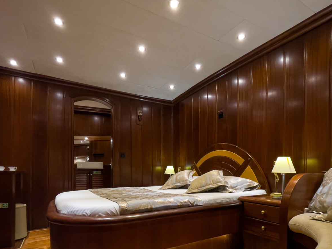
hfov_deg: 84.5
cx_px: 177
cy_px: 175
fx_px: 182
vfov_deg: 65.9
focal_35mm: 19
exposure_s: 1/60
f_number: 2.4
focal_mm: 1.54
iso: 640
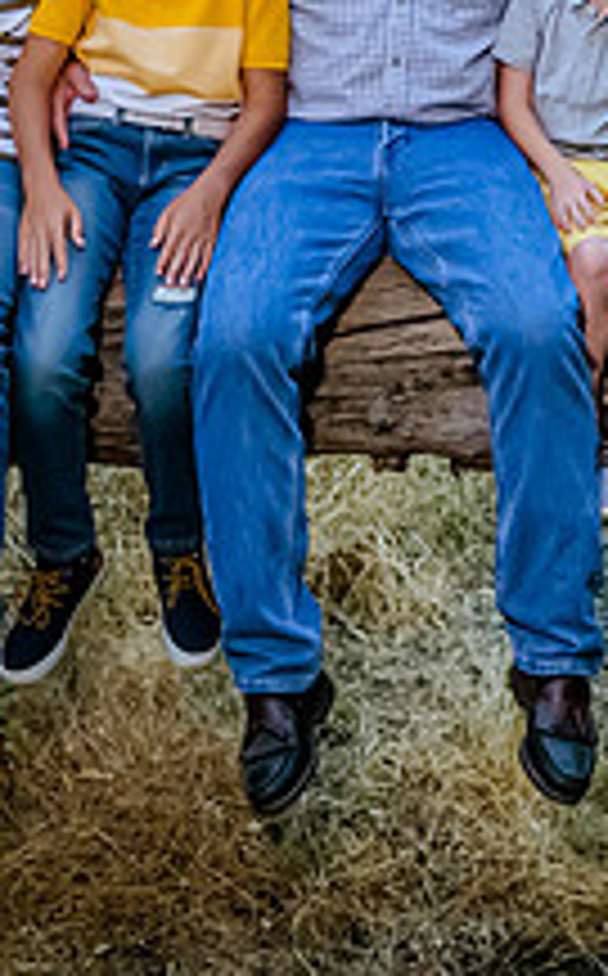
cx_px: 405
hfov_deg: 15.8
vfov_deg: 24.6
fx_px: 2181
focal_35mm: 82
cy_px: 120
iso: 4000
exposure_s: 1/320
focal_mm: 24
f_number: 9
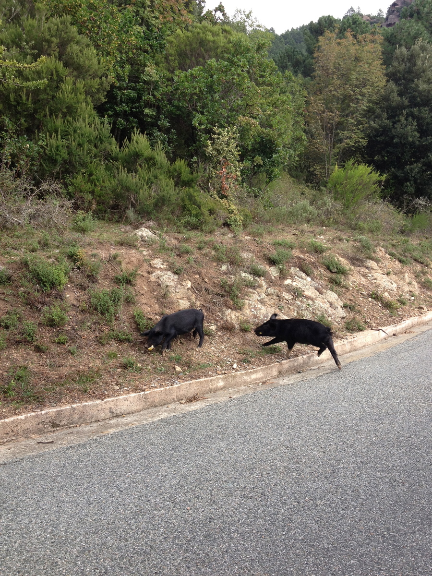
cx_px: 216
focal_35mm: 35
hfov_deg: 40.7
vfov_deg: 52.6
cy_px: 288
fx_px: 582
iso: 64
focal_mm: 4.28
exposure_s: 1/373
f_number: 2.4
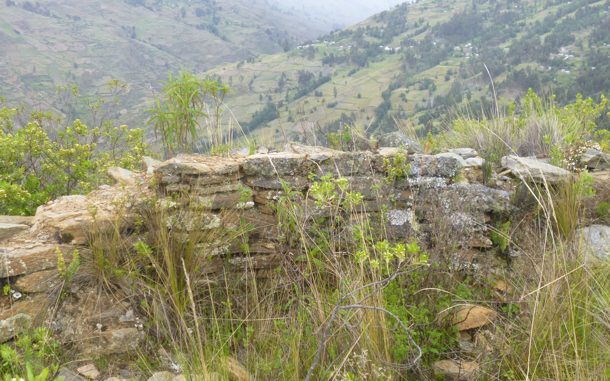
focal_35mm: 47
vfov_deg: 27.4
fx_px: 781
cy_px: 209
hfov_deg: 42.6
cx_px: 305
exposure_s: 1/200
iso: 100
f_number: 3.4
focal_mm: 7.9
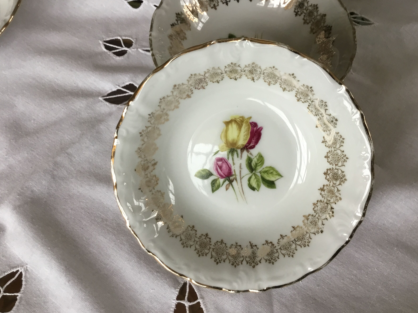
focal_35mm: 32
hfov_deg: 56.8
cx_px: 210
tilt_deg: -65.3
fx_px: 386
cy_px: 156
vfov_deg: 44.2
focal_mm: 3.3
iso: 100
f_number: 2.4
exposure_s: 1/33
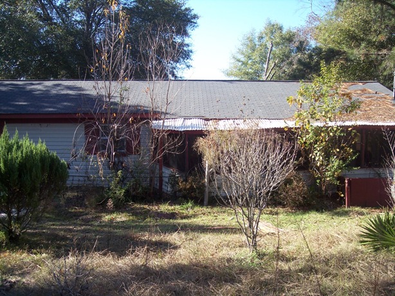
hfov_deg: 47.8
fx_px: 445
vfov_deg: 36.8
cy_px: 148
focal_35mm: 39
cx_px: 198
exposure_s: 1/350
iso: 100
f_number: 3.4
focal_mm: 8
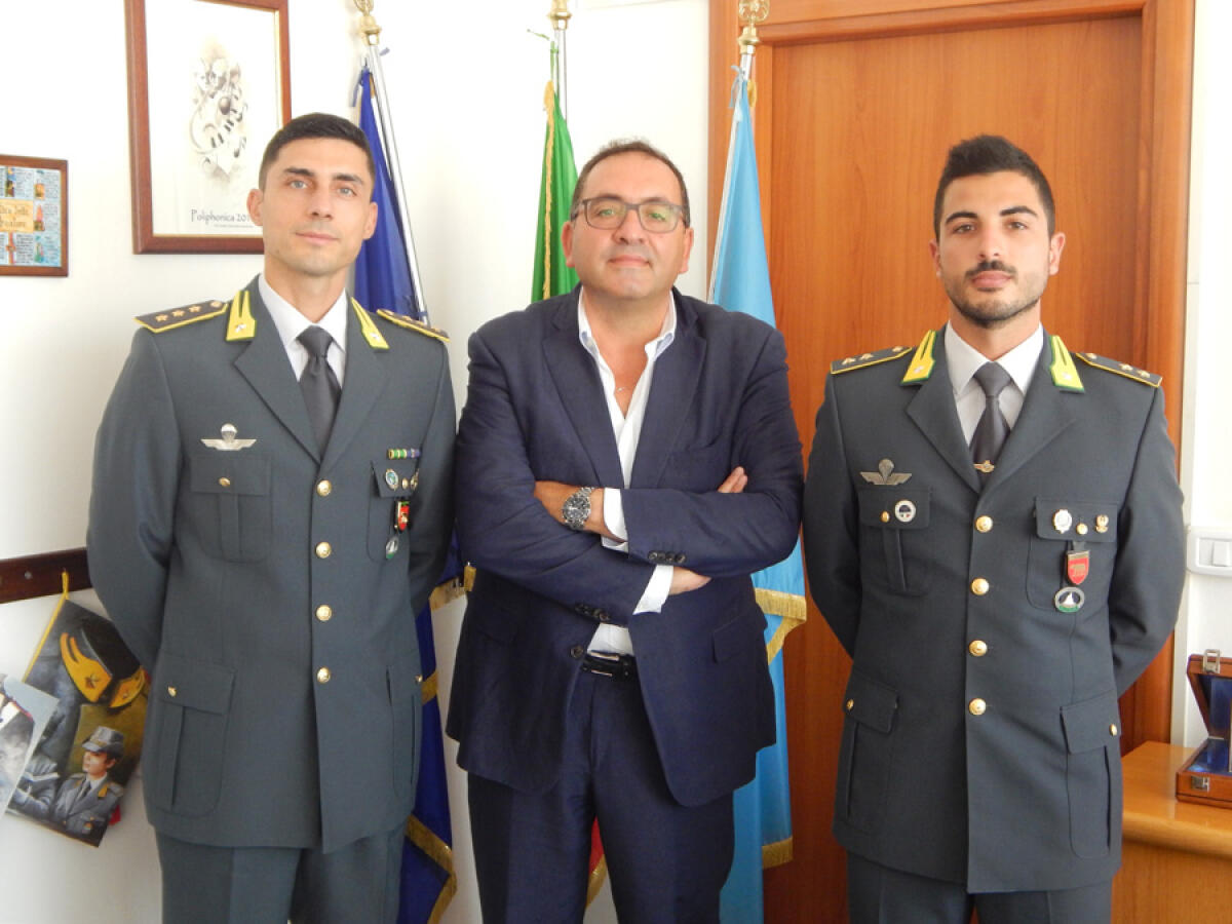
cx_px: 616
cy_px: 462
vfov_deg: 29.7
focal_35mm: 49
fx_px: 1744
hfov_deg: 38.9
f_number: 3.7
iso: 400
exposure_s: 1/10
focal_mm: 8.6
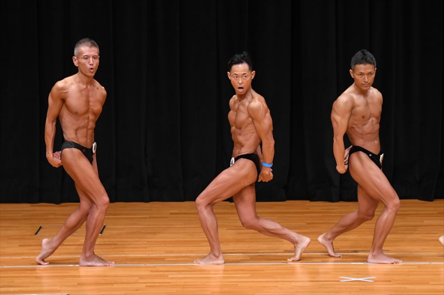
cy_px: 148
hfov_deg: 7.6
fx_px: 3328
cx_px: 222
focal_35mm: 270
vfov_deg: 5.1
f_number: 5.6
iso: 3200
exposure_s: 1/400
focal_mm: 180
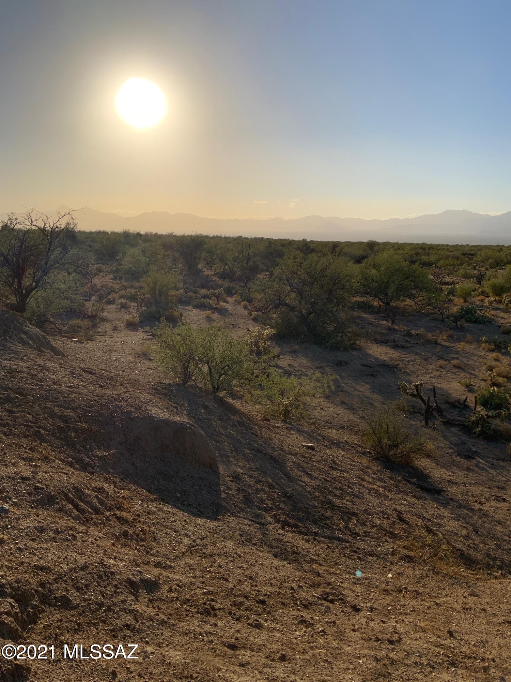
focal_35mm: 29
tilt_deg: -12.4
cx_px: 256
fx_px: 571
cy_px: 341
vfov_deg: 61.7
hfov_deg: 48.2
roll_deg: -0.2
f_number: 1.8
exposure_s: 1/5814
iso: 20
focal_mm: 3
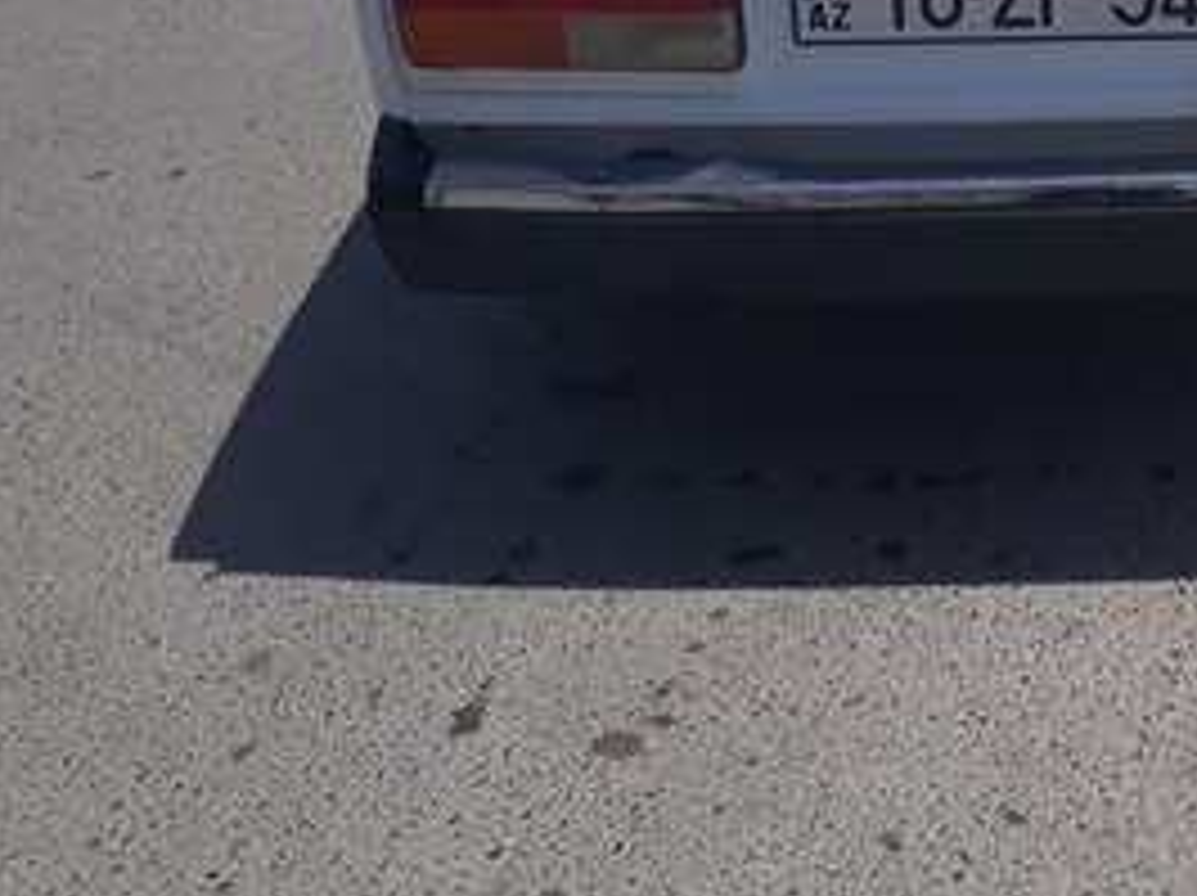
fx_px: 2315
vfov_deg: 20.7
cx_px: 1076
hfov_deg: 27.9
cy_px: -115
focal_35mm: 67
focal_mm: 3.6
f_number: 1.9
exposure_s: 1/2976
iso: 40
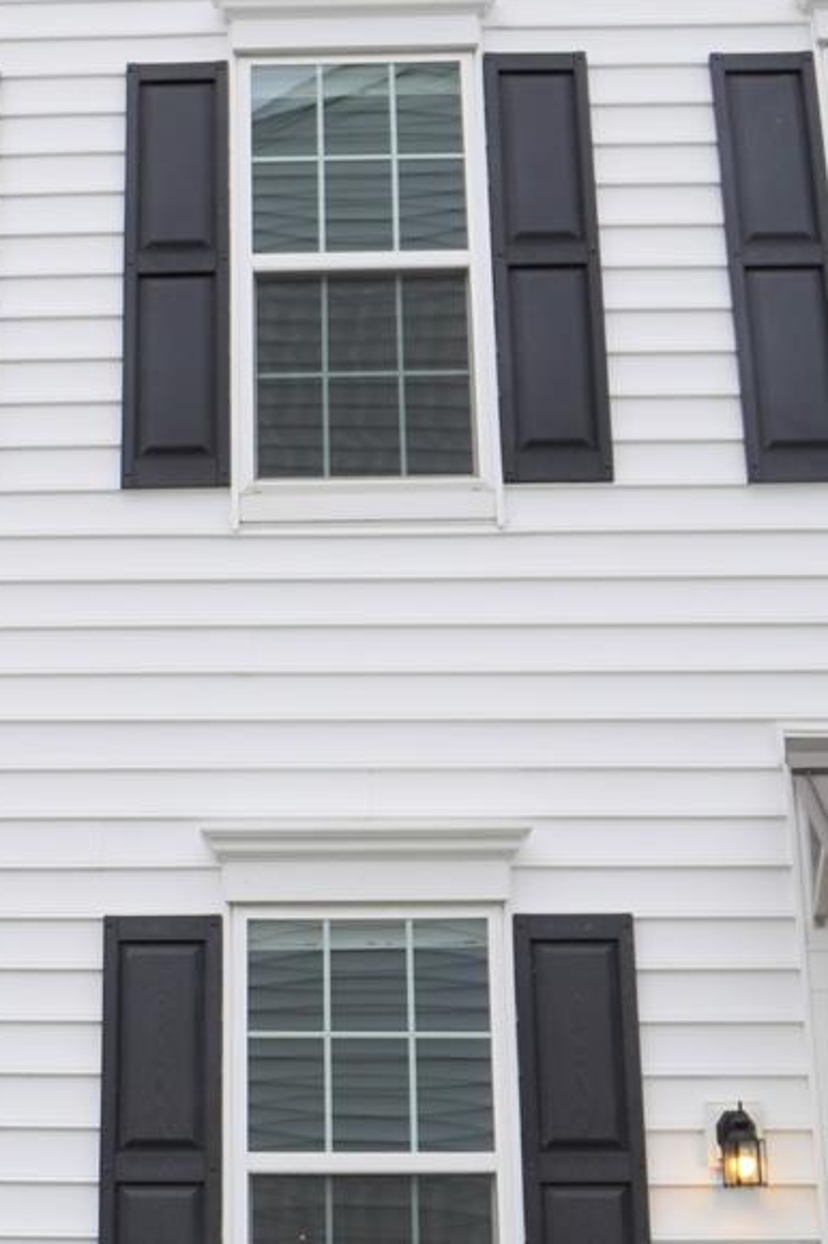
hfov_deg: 25.2
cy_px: 769
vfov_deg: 37.3
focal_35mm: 53
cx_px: 193
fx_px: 1831
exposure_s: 1/80
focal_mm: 10
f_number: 4.5
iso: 100
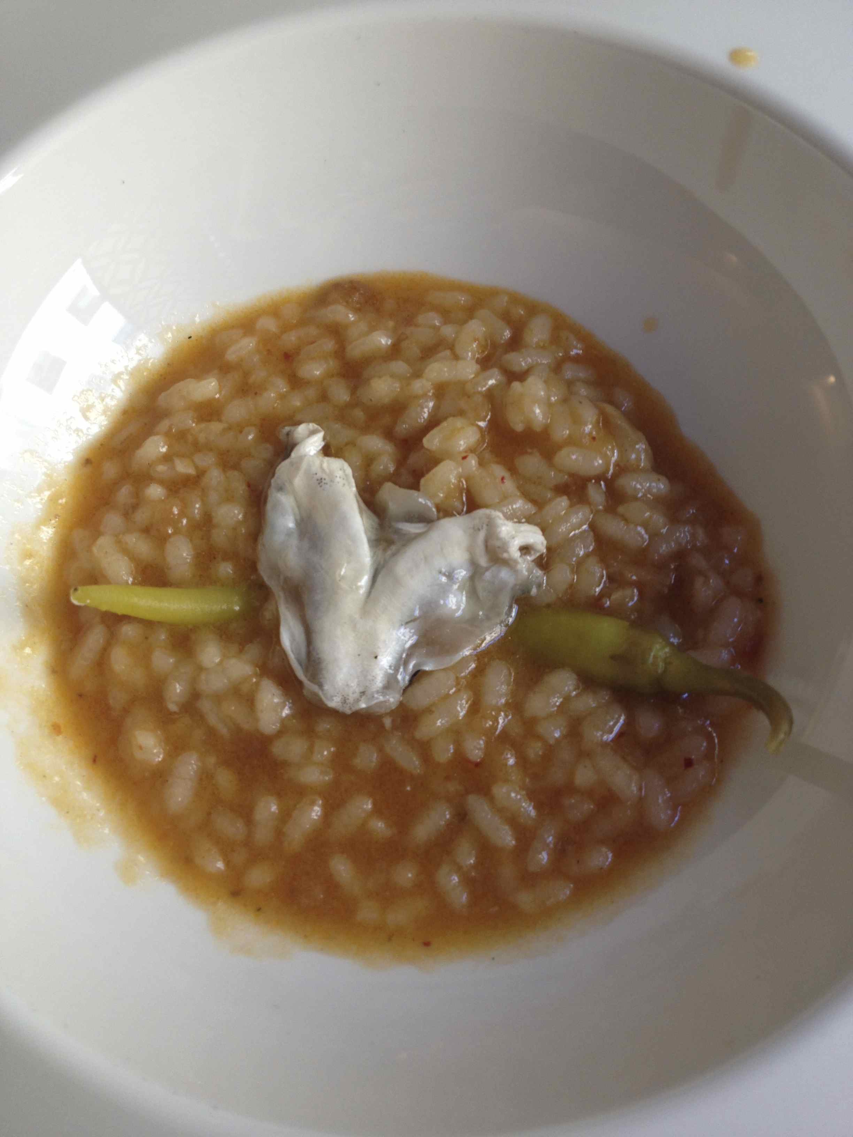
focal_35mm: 35
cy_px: 568
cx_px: 426
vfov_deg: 52.6
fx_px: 1150
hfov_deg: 40.7
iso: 50
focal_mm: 4.28
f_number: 2.4
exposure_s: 1/40
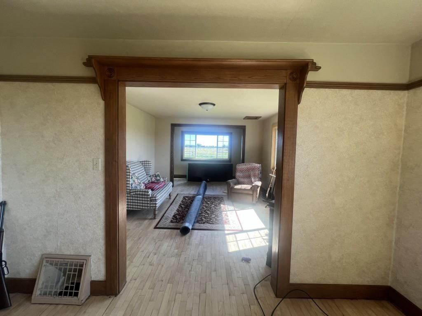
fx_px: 158
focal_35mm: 13
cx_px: 211
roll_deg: -1.3
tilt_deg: -2.3
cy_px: 158
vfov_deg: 89.9
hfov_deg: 106.2
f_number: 1.8
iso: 50
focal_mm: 1.57
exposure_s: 1/99
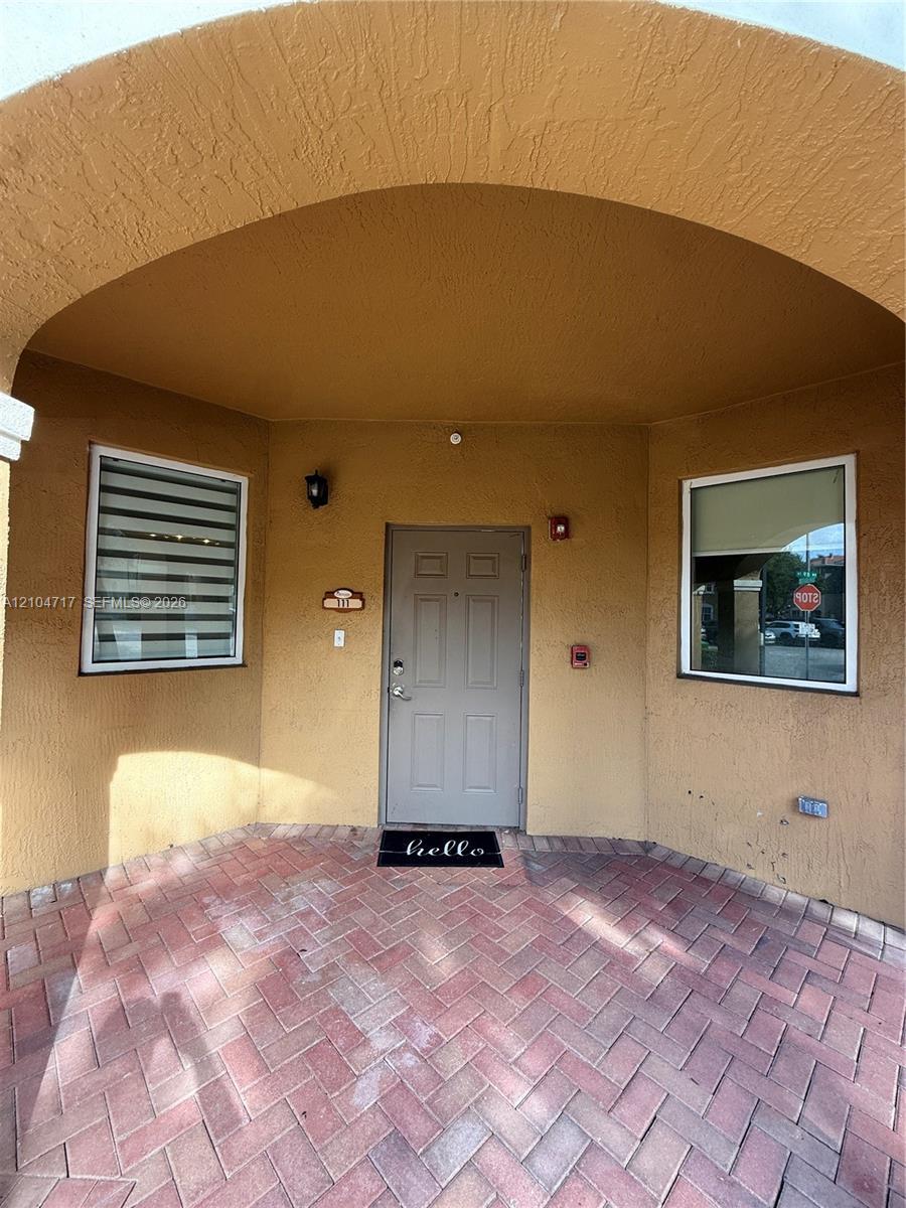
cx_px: 453
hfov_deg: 85.7
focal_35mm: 14
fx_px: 489
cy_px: 604
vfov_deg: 102.1
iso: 50
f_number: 2.2
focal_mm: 2.22
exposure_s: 1/155
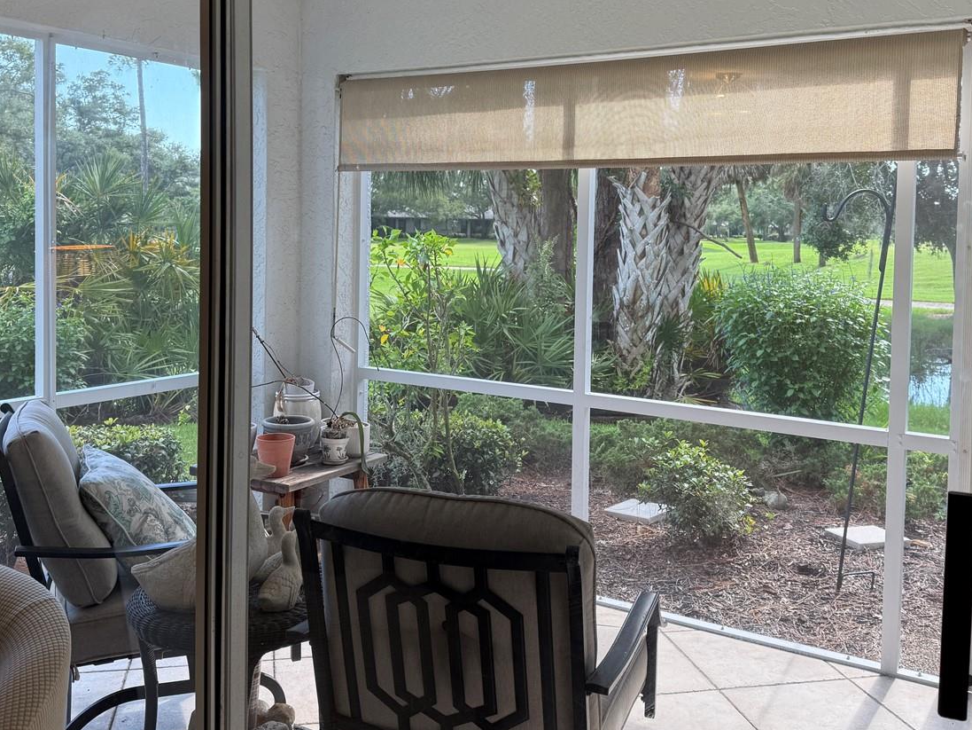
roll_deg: -1.2
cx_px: 480
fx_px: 983
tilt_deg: -2.9
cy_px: 262
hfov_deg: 52.6
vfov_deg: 40.3
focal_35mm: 35
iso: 80
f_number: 1.78
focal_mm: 6.76
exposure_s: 1/232
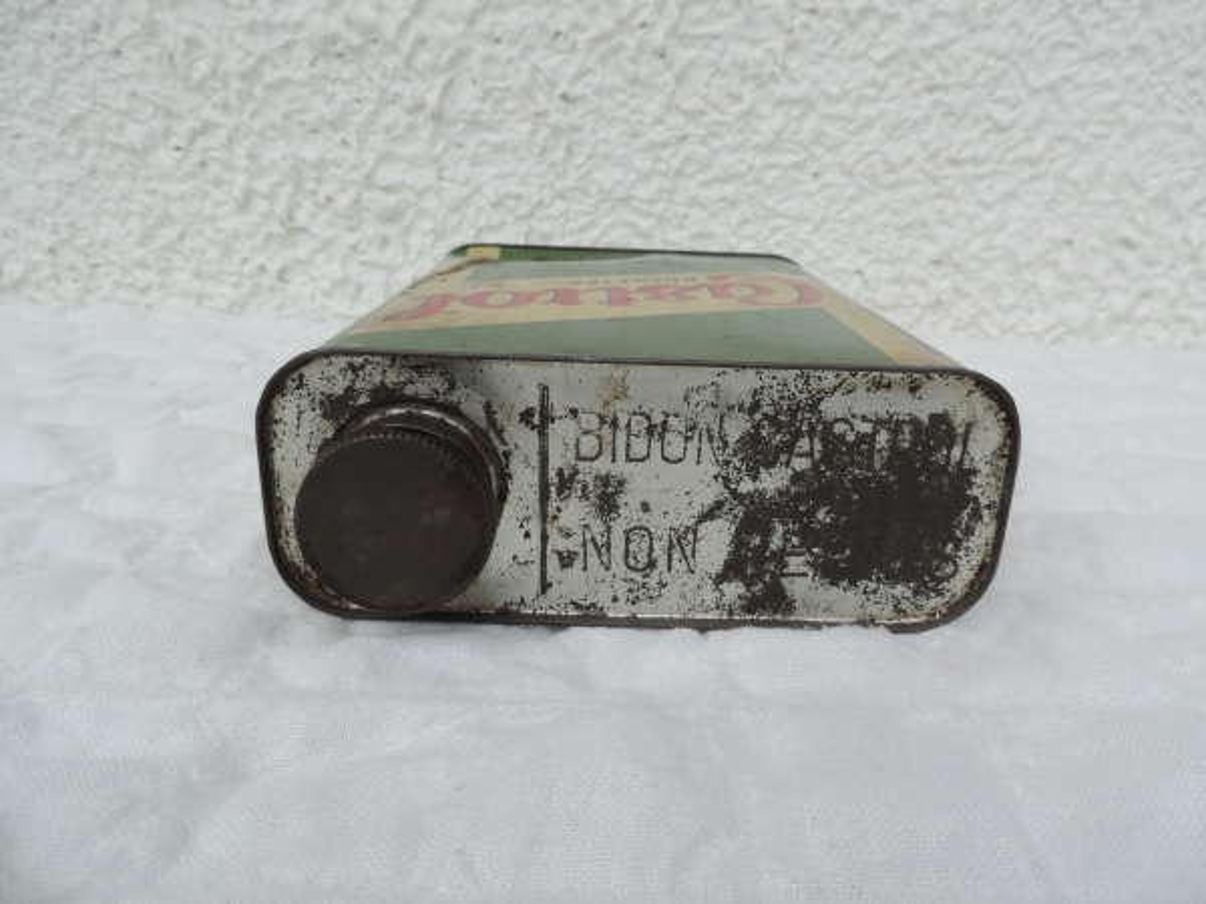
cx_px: 603
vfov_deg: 56.8
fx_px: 836
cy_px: 452
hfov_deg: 71.6
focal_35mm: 24
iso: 80
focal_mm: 4.3
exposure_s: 1/1250
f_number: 3
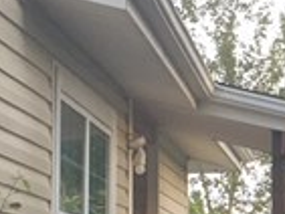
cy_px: 406
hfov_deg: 8.9
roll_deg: -1.1
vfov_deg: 6.9
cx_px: 578
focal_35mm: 210
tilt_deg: -1.8
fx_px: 1730
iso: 32
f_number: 2.2
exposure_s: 1/120
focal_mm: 4.15
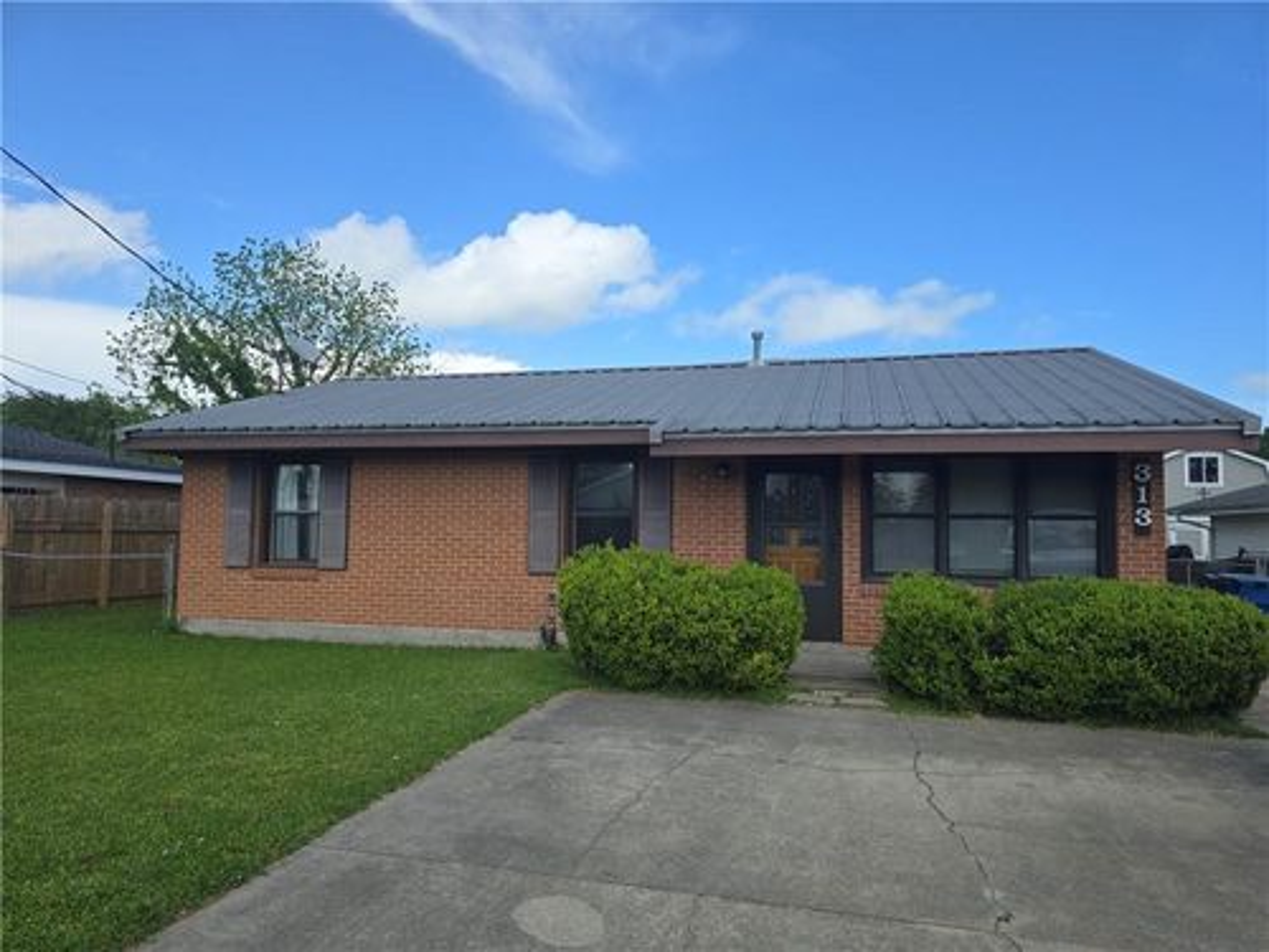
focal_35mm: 23
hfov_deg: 73.9
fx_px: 843
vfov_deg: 58.9
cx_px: 634
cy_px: 476
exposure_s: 1/590
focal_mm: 6.3
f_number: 1.7
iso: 12
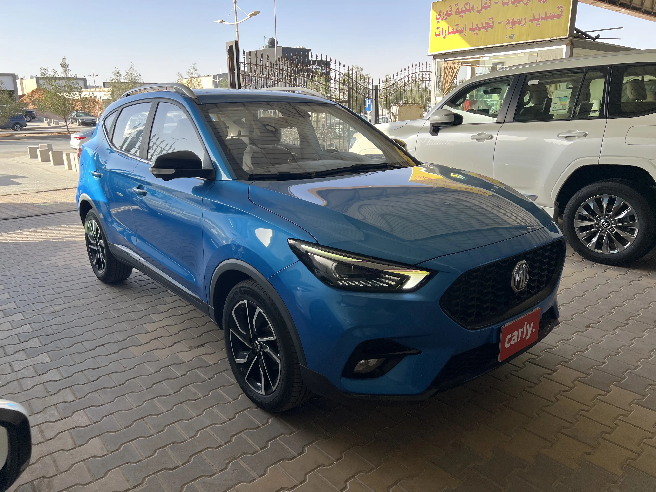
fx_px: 493
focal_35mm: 26
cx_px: 328
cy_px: 246
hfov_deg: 67.3
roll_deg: +0.5
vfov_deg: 53.1
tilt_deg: -14.9
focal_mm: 5.7
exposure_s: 1/625
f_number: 1.5
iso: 50
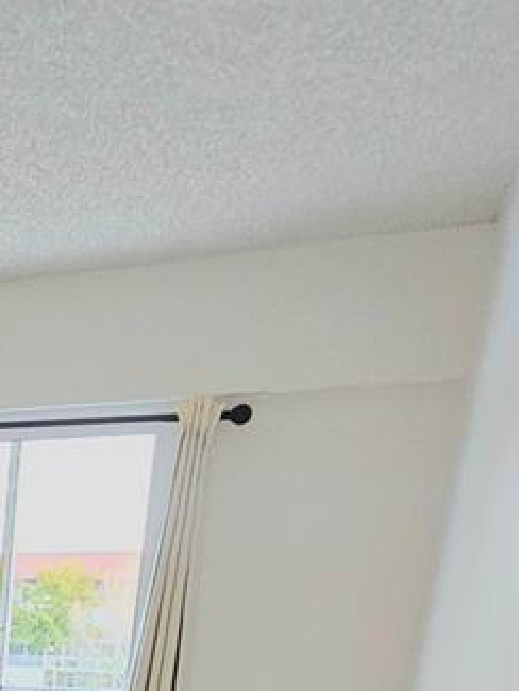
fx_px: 959
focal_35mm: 48
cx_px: -251
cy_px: 929
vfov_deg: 30.2
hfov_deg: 24.1
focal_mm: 2.2
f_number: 2.2
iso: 400
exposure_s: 1/30
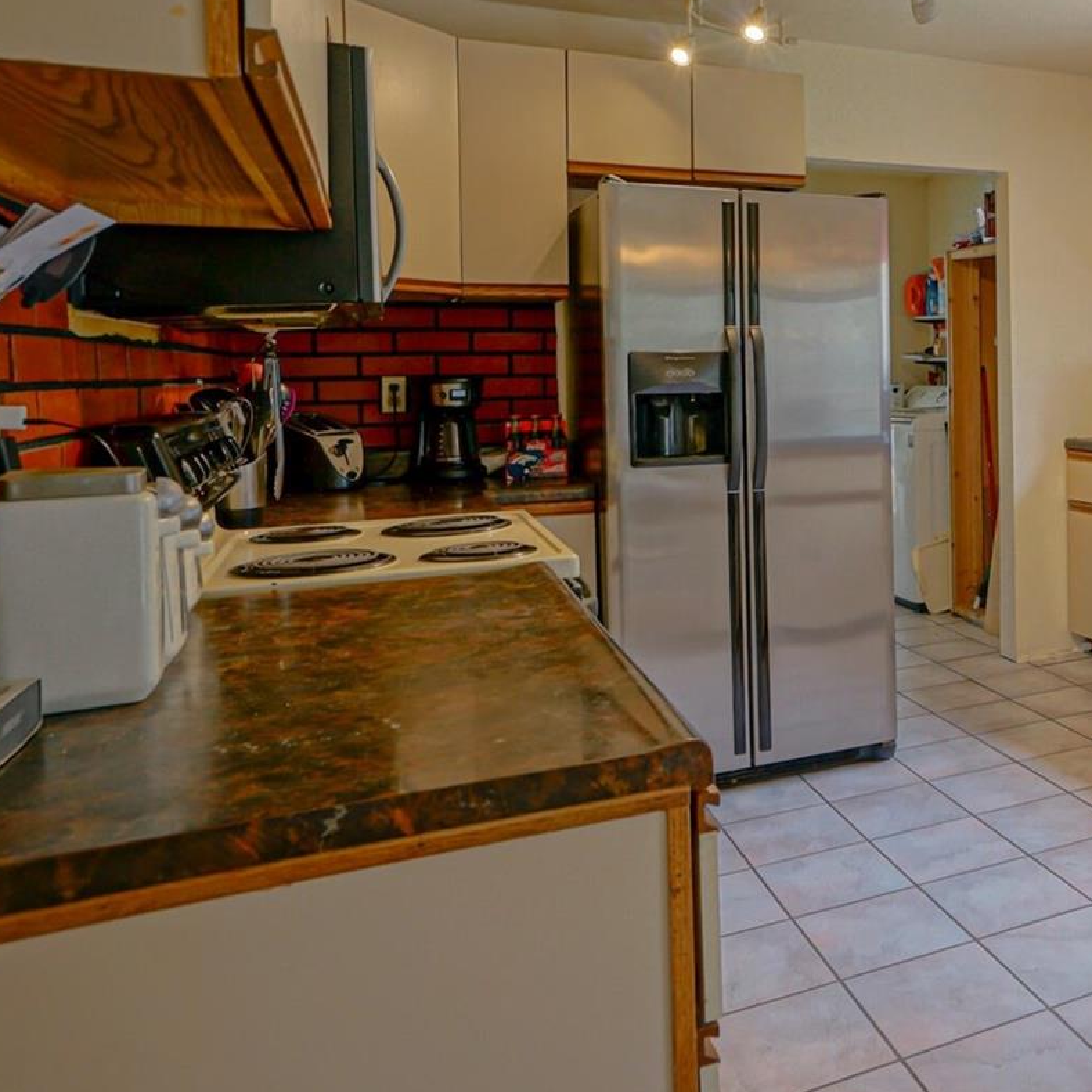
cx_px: 1044
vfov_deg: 51.8
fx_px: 1106
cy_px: 383
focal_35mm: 31
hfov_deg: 45.8
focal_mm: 18
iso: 400
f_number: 8
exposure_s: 1/15
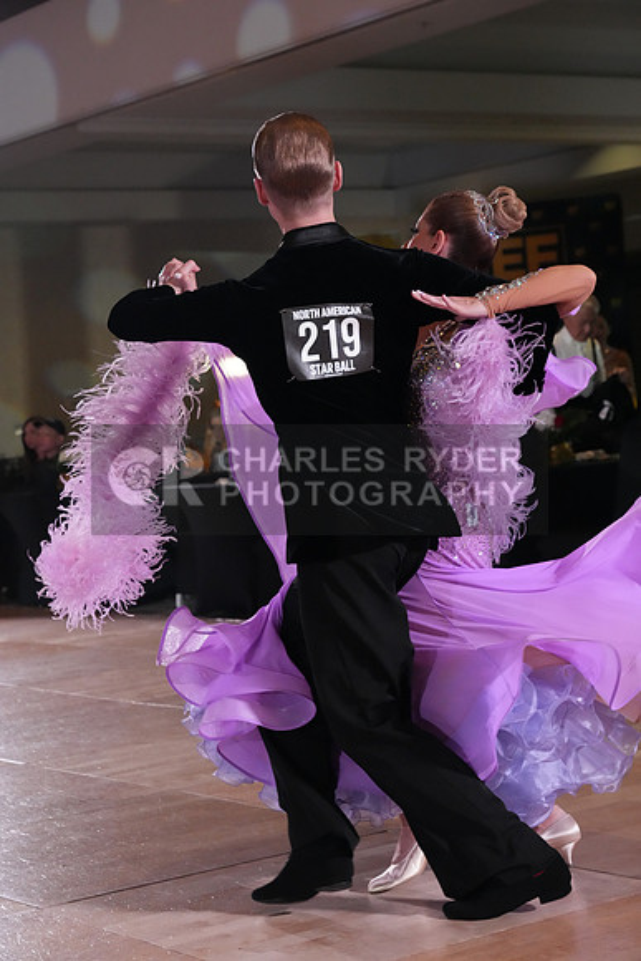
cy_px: 480
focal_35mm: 73
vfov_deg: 27.7
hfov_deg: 18.7
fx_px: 1948
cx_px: 320
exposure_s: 1/400
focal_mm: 73
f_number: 6.3
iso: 8000
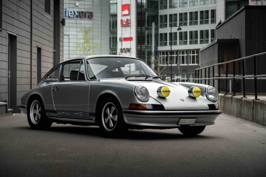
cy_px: 88
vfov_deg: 14.8
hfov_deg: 22.2
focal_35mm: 92
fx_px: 679
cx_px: 133
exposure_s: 1/250
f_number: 6.3
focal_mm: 92
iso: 500
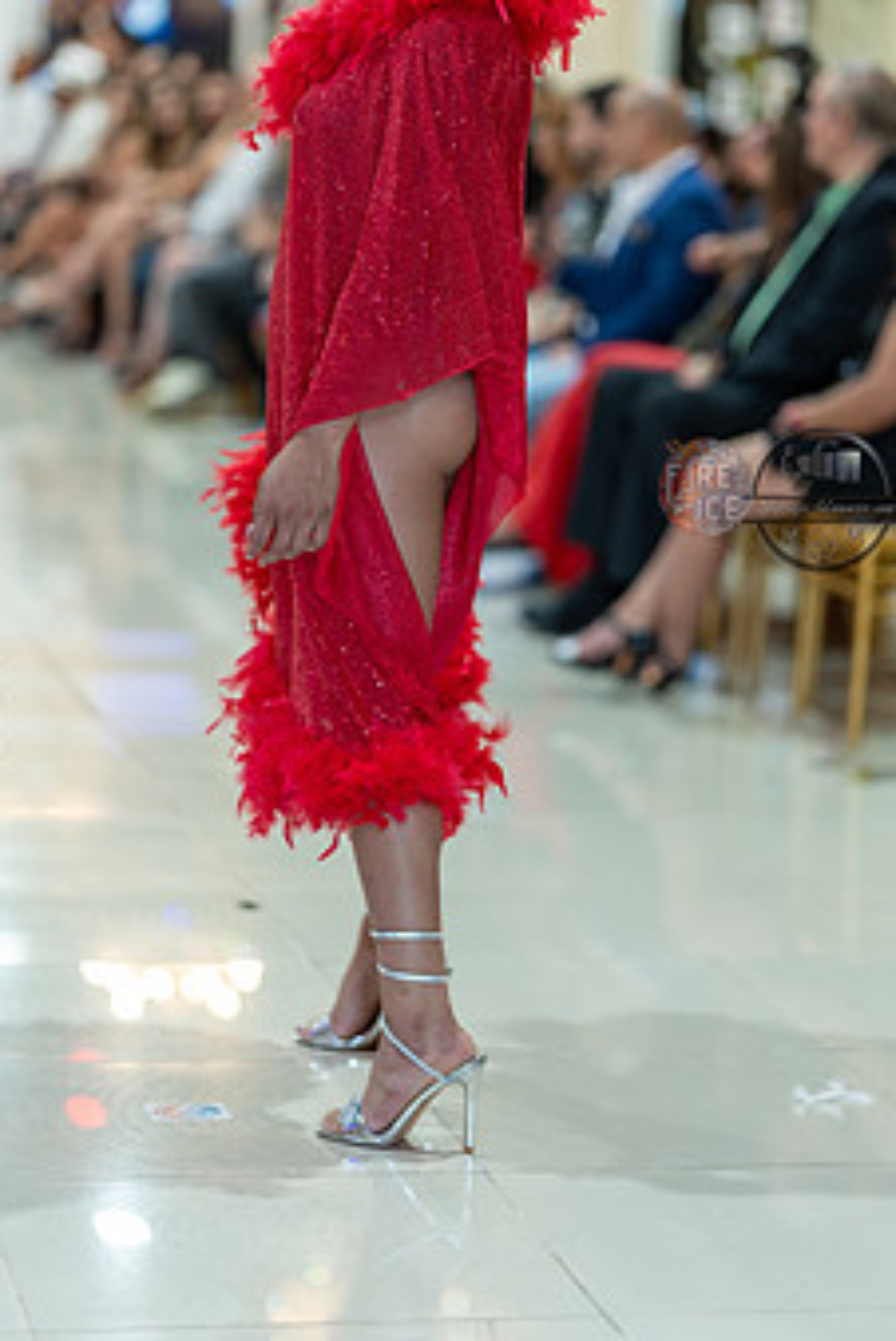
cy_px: 500
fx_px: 4210
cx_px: 484
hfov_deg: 12.1
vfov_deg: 18.1
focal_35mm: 113
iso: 250
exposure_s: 1/160
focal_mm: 85
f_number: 1.4
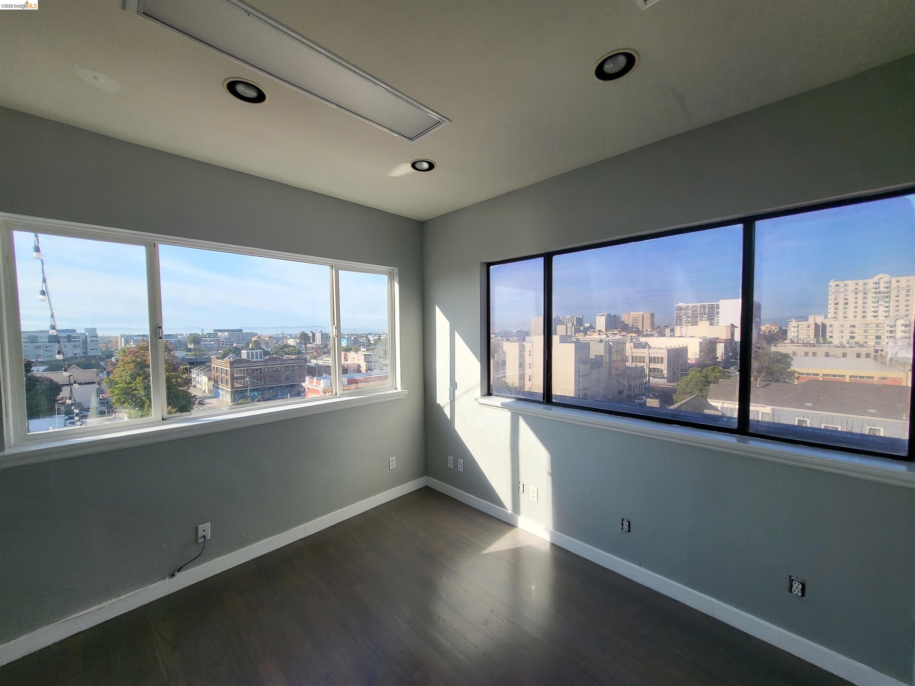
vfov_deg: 89.9
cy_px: 343
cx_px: 458
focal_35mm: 13
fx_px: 344
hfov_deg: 106.2
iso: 32
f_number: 2.2
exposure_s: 1/542
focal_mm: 1.74
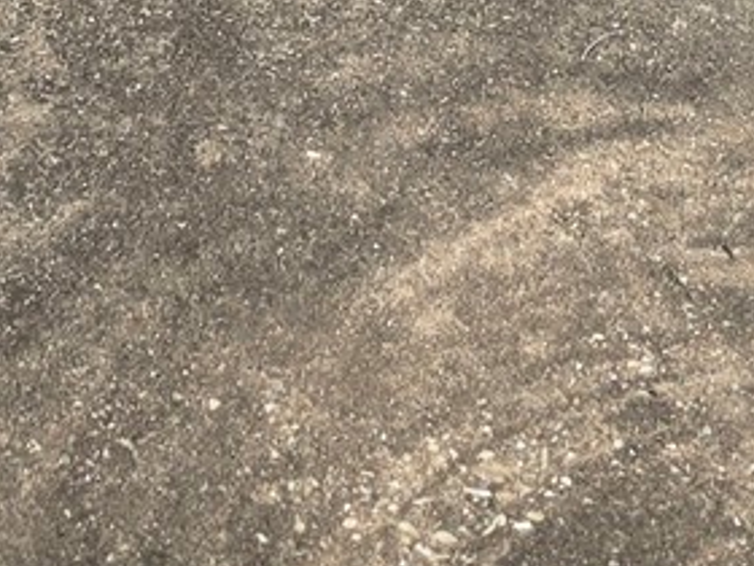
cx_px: -3
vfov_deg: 7.3
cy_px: -1426
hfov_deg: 11.6
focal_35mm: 168
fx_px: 3659
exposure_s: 1/180
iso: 25
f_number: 1.7
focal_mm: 6.3
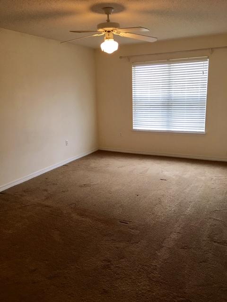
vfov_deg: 61.7
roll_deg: +1.5
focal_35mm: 29
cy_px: 151
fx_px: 254
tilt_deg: -10.7
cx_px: 114
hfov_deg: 48.2
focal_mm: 4.15
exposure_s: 1/30
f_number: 2.2
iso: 32
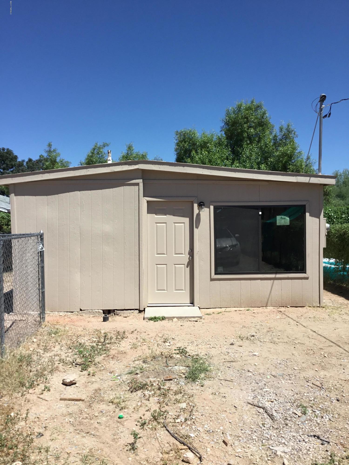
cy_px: 232
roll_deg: +0.9
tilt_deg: -1.2
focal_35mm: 31
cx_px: 174
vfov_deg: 58.4
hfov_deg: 45.4
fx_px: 417
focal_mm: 3.3
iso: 25
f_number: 2.4
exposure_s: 1/1664
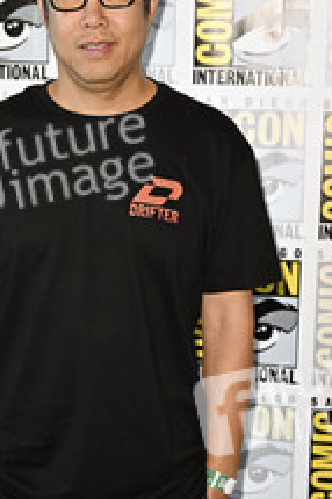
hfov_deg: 12.9
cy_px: 285
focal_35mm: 106
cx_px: 102
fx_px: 1469
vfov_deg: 19.3
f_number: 4.5
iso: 1250
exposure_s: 1/250
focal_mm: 57
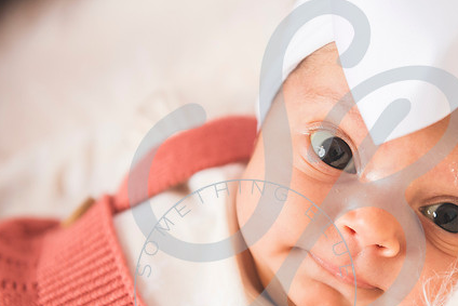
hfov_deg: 24.7
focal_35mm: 82
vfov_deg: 16.6
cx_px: 299
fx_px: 1044
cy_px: 199
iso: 200
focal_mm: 60
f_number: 3.5
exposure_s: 1/125
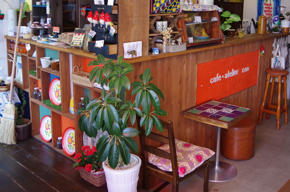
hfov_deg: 46.7
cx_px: 196
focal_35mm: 41
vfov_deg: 32.0
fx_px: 330
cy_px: 54
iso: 200
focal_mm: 18
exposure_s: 1/40
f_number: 3.5
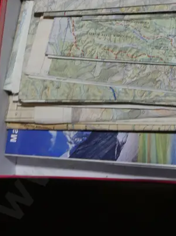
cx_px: 182
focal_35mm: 81
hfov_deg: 17.7
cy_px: -20
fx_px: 550
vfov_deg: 22.8
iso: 200
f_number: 4.5
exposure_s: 1/125
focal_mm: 16
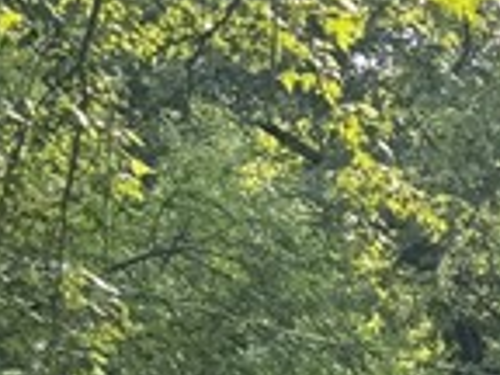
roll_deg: +0.7
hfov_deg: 8.6
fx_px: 2470
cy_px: 840
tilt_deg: -0.6
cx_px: 1719
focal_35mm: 171
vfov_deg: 8.1
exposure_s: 1/488
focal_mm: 6.76
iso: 80
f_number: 1.78
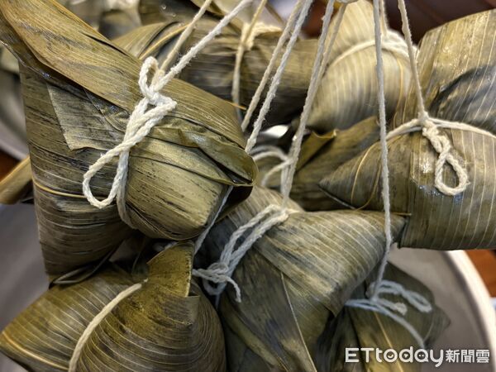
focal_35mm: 26
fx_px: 373
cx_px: 248
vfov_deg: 53.1
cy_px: 186
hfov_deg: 67.3
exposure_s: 1/60
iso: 200
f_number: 1.6
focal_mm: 5.96
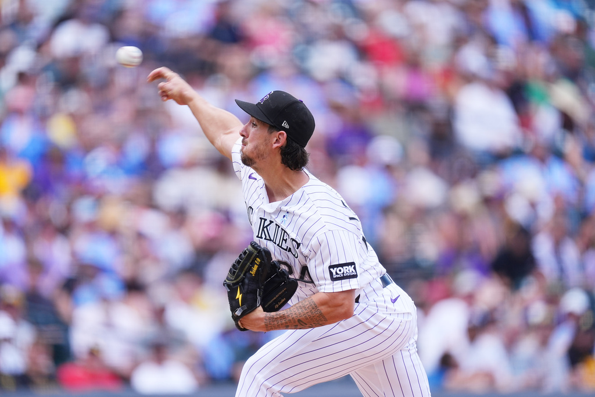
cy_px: 198
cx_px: 298
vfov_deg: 2.3
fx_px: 9913
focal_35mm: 600
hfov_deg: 3.4
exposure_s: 1/1600
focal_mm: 600
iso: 400
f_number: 4
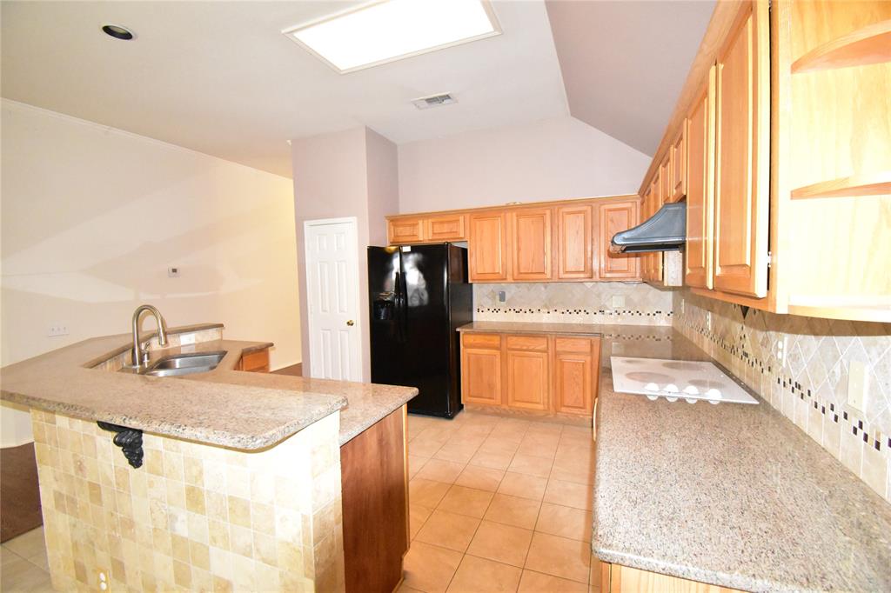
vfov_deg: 77.3
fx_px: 371
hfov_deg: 100.4
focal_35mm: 15
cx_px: 446
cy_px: 296
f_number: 8
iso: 8000
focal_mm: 10
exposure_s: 1/60
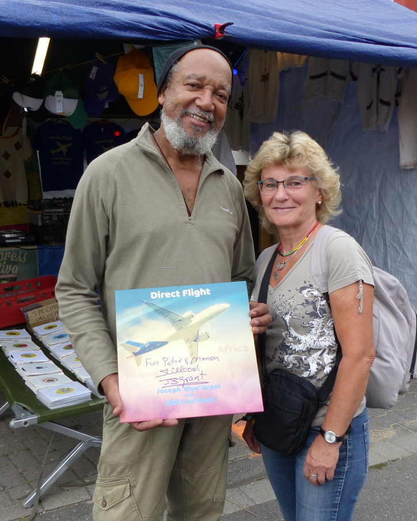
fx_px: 417
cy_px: 280
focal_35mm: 27
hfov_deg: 53.2
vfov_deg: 64.0
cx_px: 206
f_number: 3.5
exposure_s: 1/100
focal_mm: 4.5
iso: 100
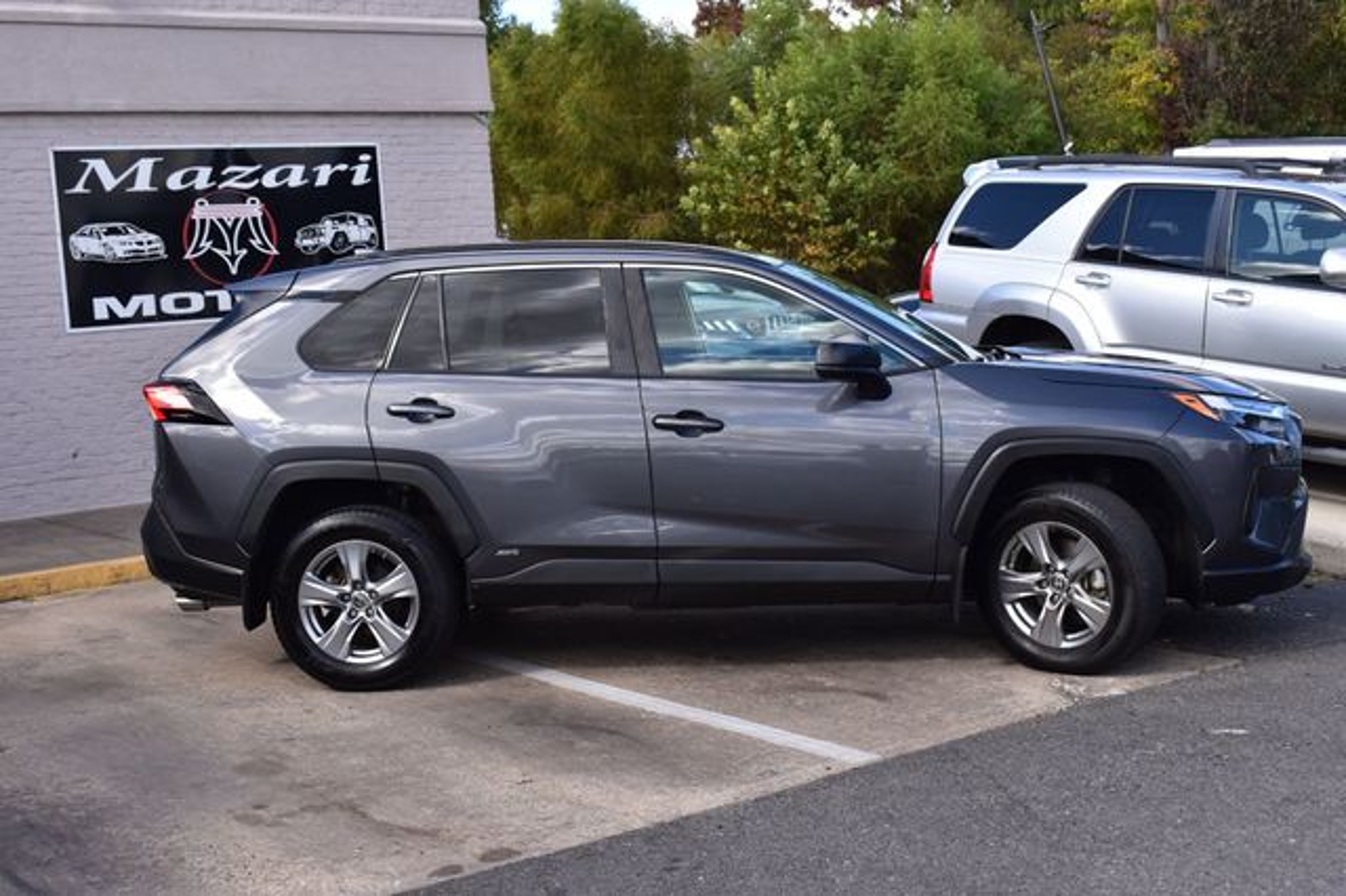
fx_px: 1794
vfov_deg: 28.0
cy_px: 448
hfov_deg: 41.1
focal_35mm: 48
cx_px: 673
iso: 400
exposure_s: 1/250
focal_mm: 32
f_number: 10
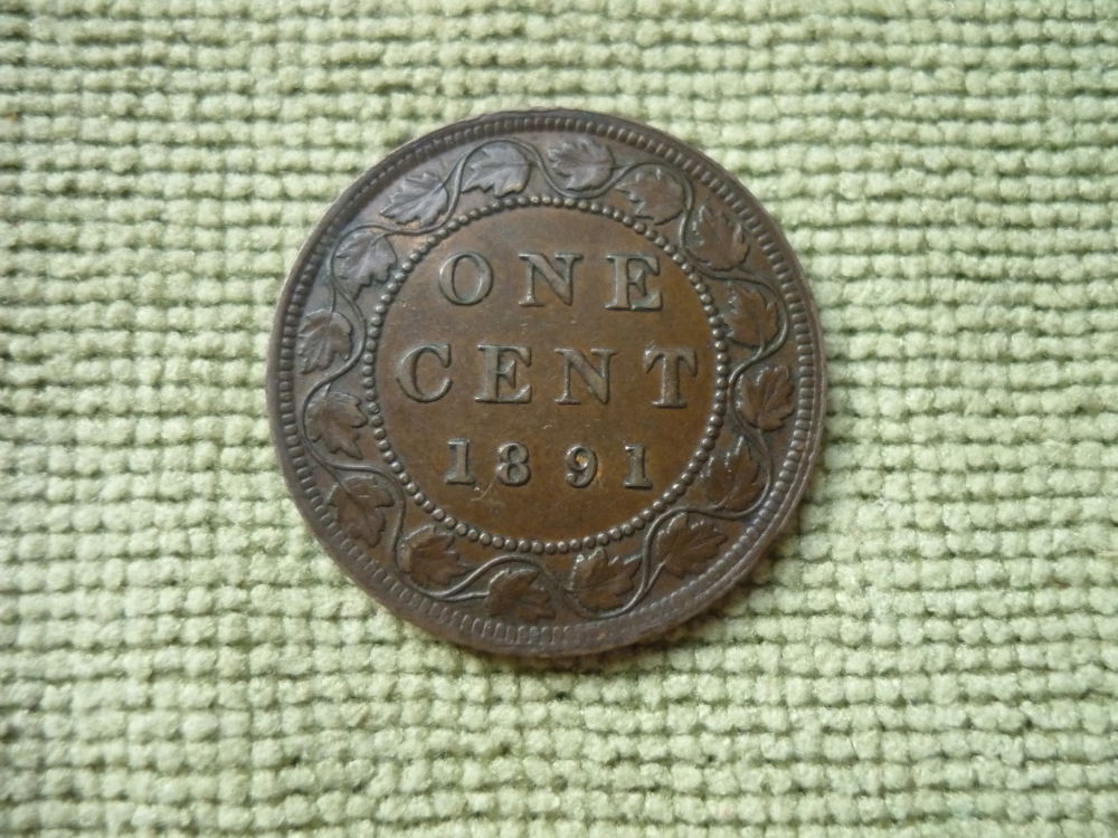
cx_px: 559
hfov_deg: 55.4
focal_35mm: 33
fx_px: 1066
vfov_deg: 42.9
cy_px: 419
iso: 400
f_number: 2.8
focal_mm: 5.5
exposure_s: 1/30
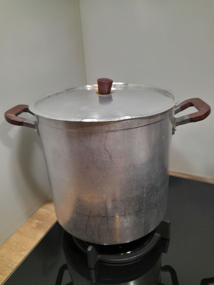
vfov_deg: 69.4
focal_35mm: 25
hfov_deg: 54.9
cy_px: 142
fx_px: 206
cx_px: 107
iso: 250
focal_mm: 4.6
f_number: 2
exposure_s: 1/50
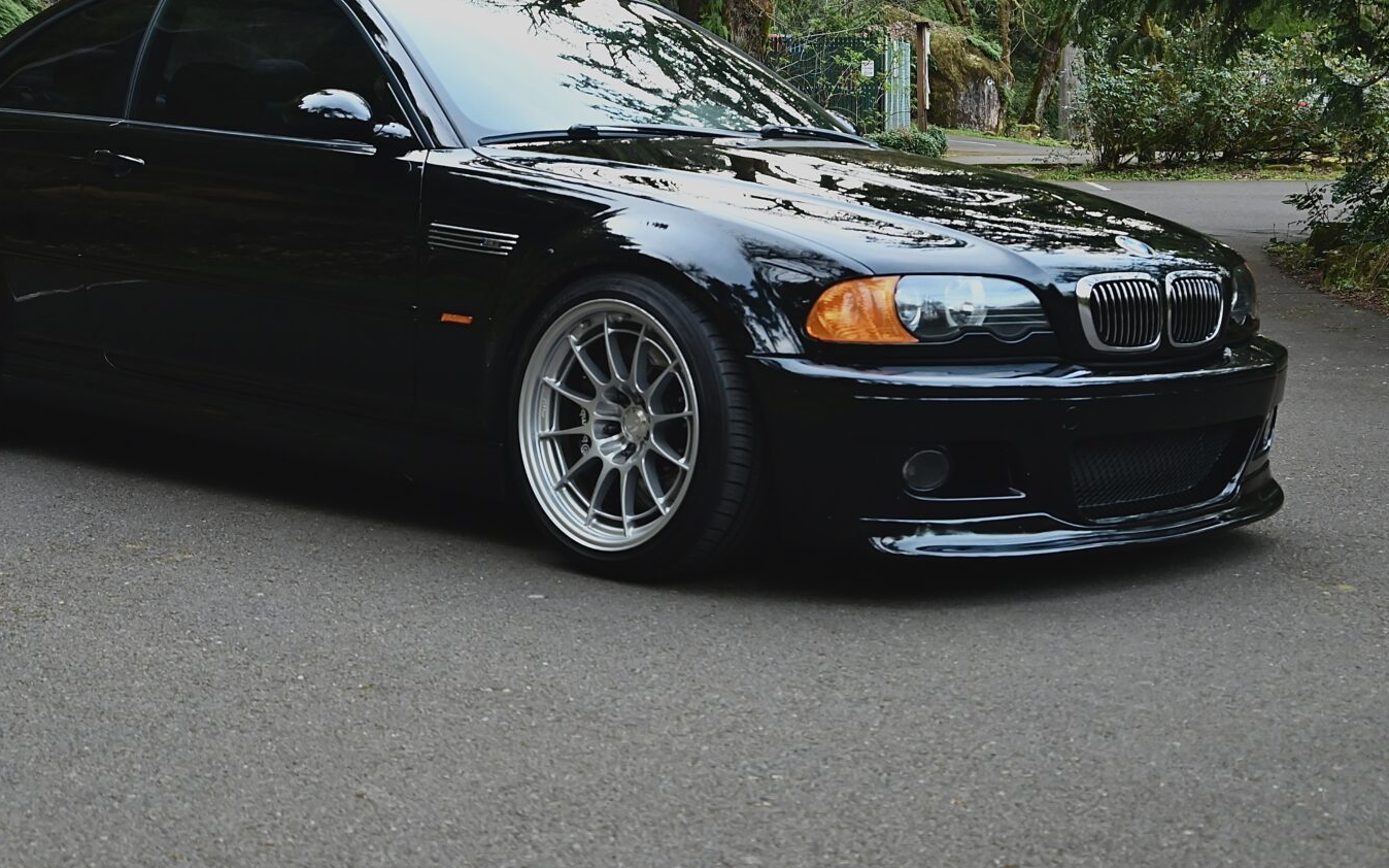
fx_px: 2309
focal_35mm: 61
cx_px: 604
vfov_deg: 21.2
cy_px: 282
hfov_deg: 33.4
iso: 1800
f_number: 5.6
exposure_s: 1/125
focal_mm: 42
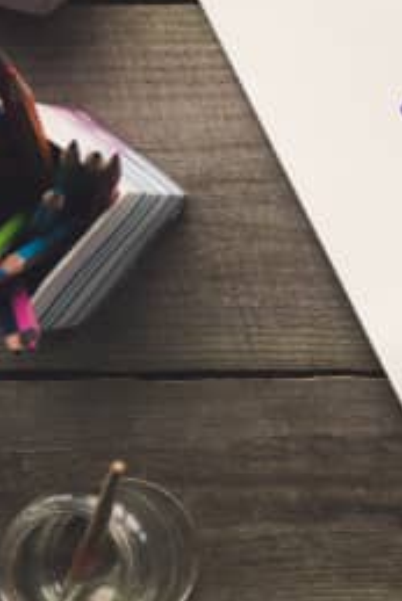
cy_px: 187
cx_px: 916
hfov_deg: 7.8
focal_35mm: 165
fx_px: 2760
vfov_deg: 12.4
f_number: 9
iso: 500
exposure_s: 1/30
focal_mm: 45
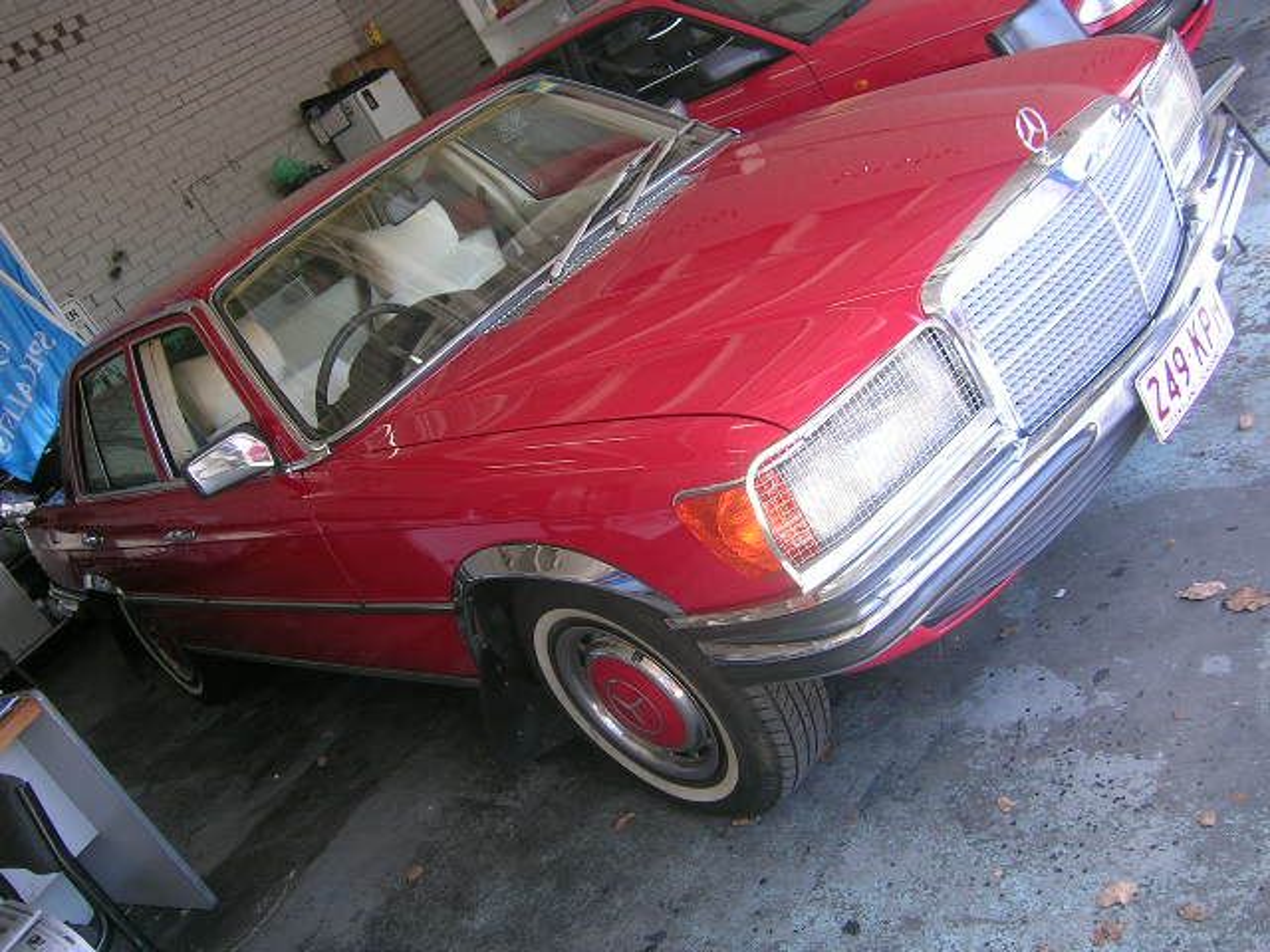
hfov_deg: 52.6
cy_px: 476
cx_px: 635
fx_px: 1284
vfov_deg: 40.7
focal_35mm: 35
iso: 50
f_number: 2.8
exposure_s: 1/36
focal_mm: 5.4
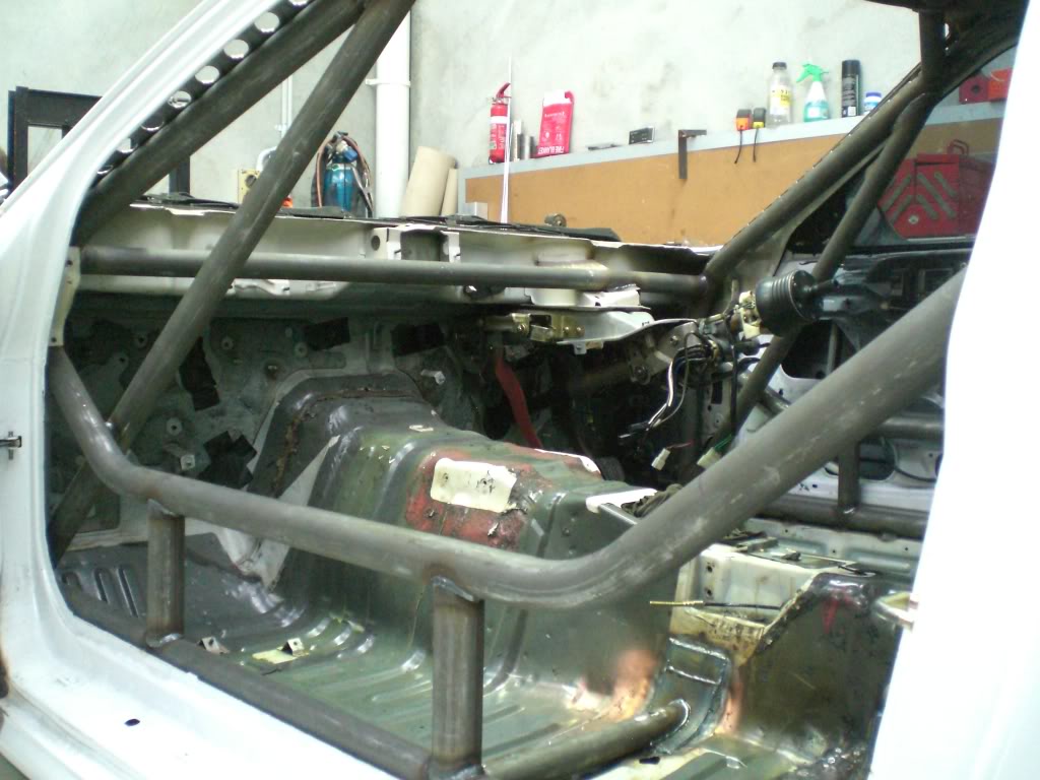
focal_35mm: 38
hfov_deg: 49.0
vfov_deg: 37.7
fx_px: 1142
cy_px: 390
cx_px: 520
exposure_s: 1/80
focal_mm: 6.3
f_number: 3.1
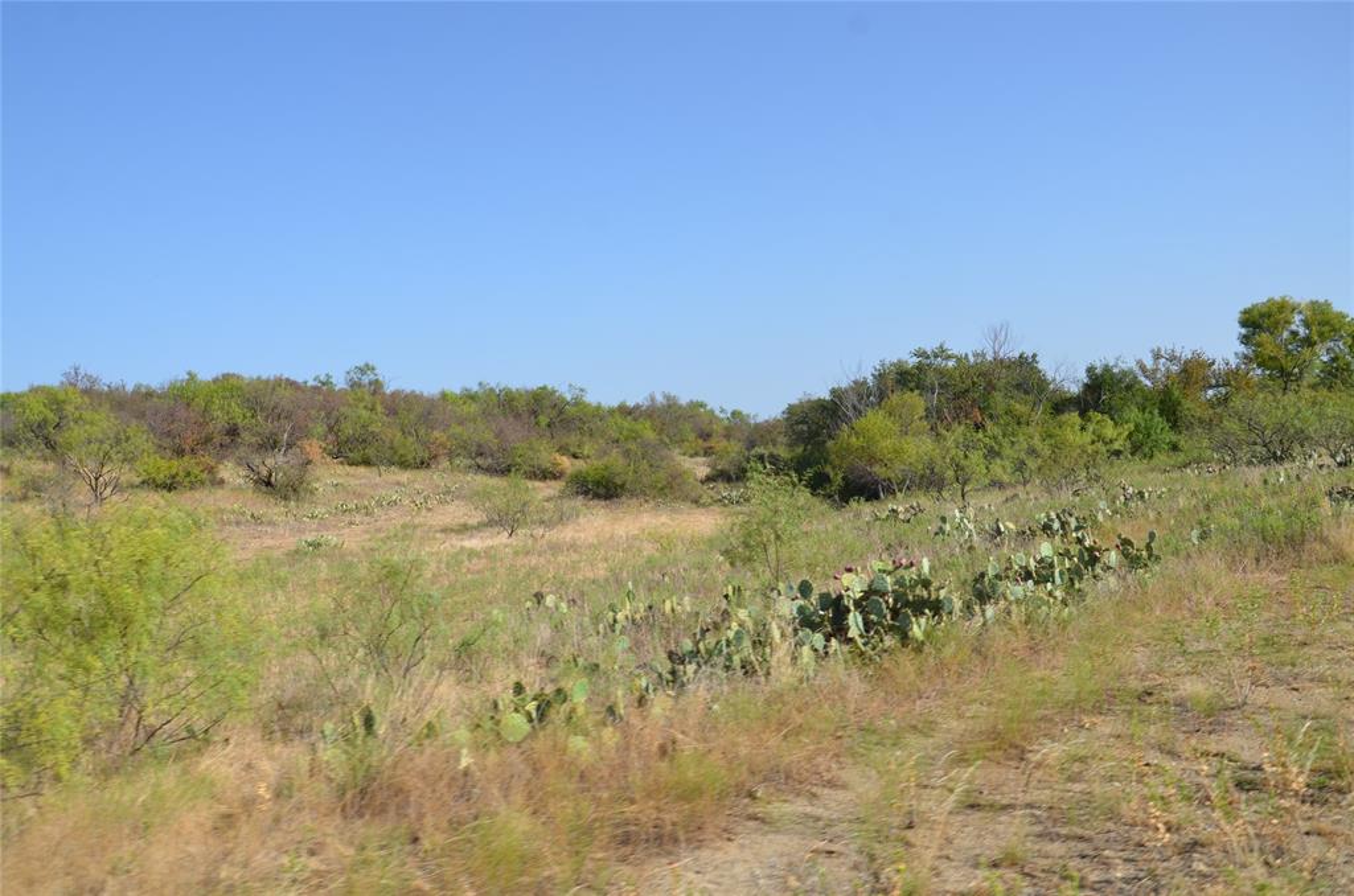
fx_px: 1182
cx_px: 677
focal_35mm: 32
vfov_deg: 41.5
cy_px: 448
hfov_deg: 59.6
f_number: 8
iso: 100
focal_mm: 21
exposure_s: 1/250
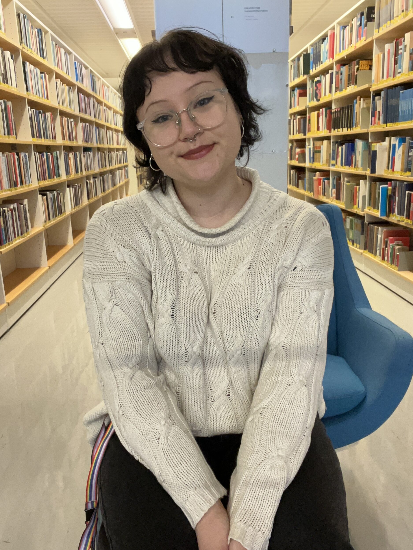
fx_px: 477
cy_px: 275
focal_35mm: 30
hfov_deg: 46.8
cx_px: 206
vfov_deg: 60.0
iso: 320
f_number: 2.2
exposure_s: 1/50
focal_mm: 2.71
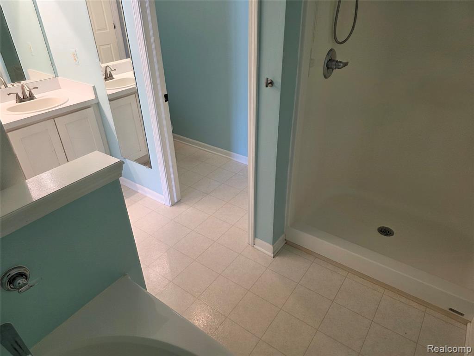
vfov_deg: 58.9
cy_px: 178
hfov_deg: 73.9
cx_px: 237
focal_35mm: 23
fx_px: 315
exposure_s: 1/120
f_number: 1.7
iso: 160
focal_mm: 6.3
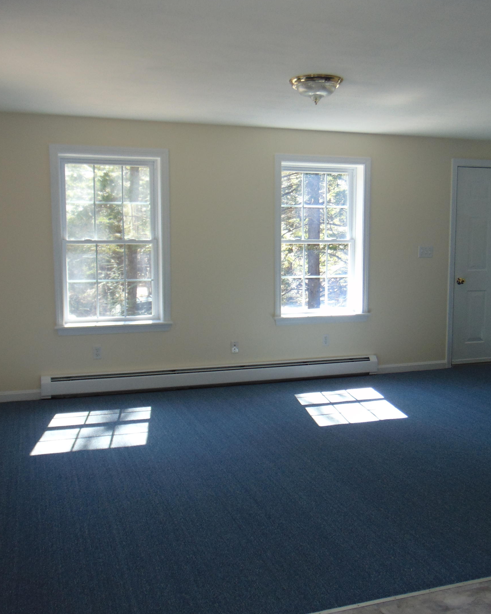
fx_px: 617
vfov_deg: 52.8
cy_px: 308
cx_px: 252
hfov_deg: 43.4
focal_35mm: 34
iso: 80
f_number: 3
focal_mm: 4.5
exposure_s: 1/40
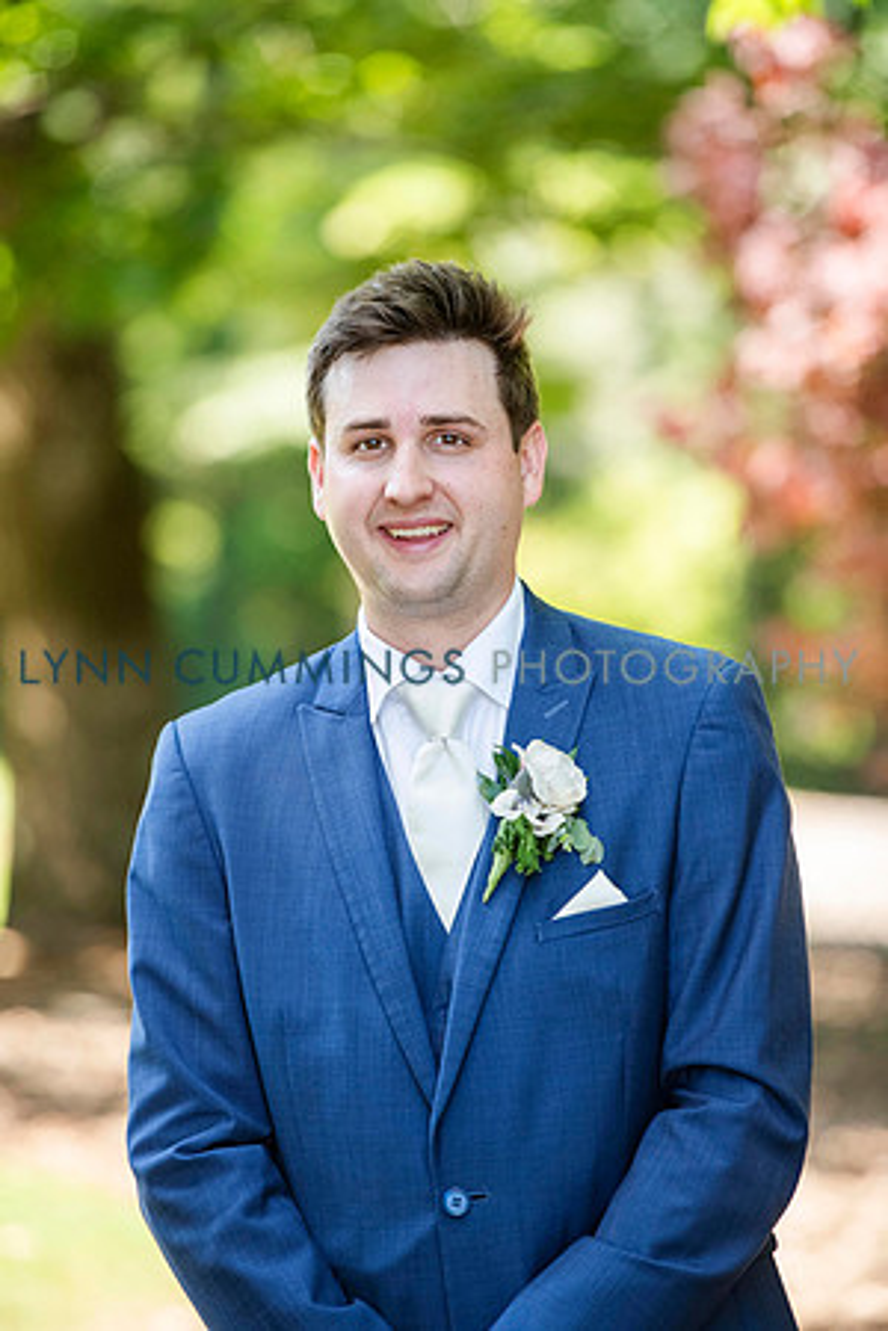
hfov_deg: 7.4
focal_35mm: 185
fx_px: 6844
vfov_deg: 11.1
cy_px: 666
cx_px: 444
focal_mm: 185
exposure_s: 1/1250
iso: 1250
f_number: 3.2
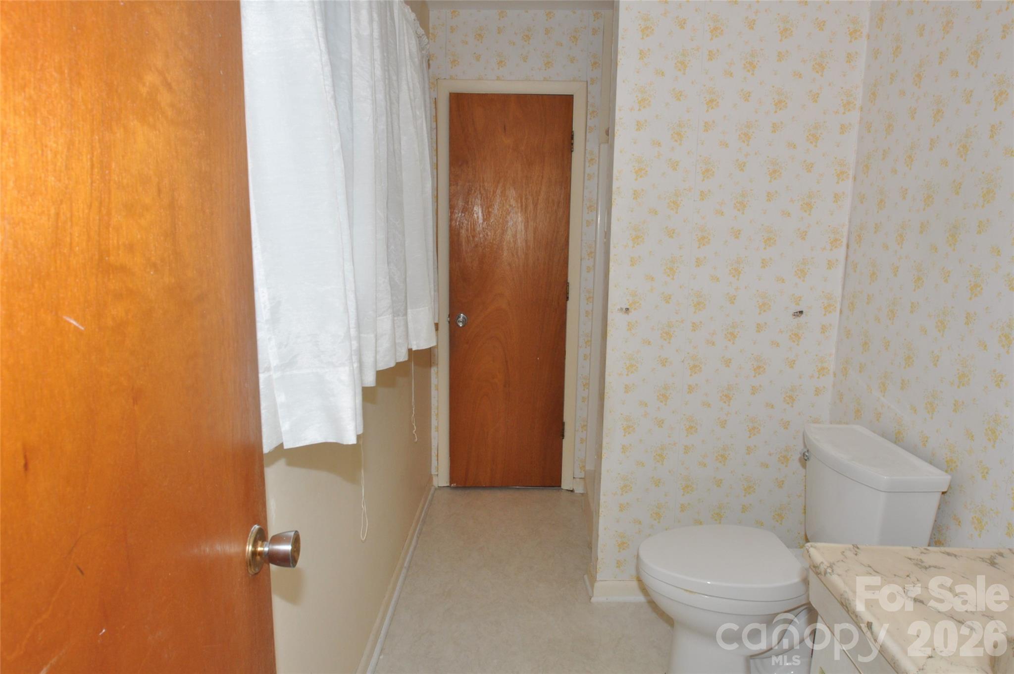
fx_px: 591
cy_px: 337
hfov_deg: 81.3
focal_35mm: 21
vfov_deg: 59.4
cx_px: 507
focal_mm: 14
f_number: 5.6
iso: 640
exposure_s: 1/60
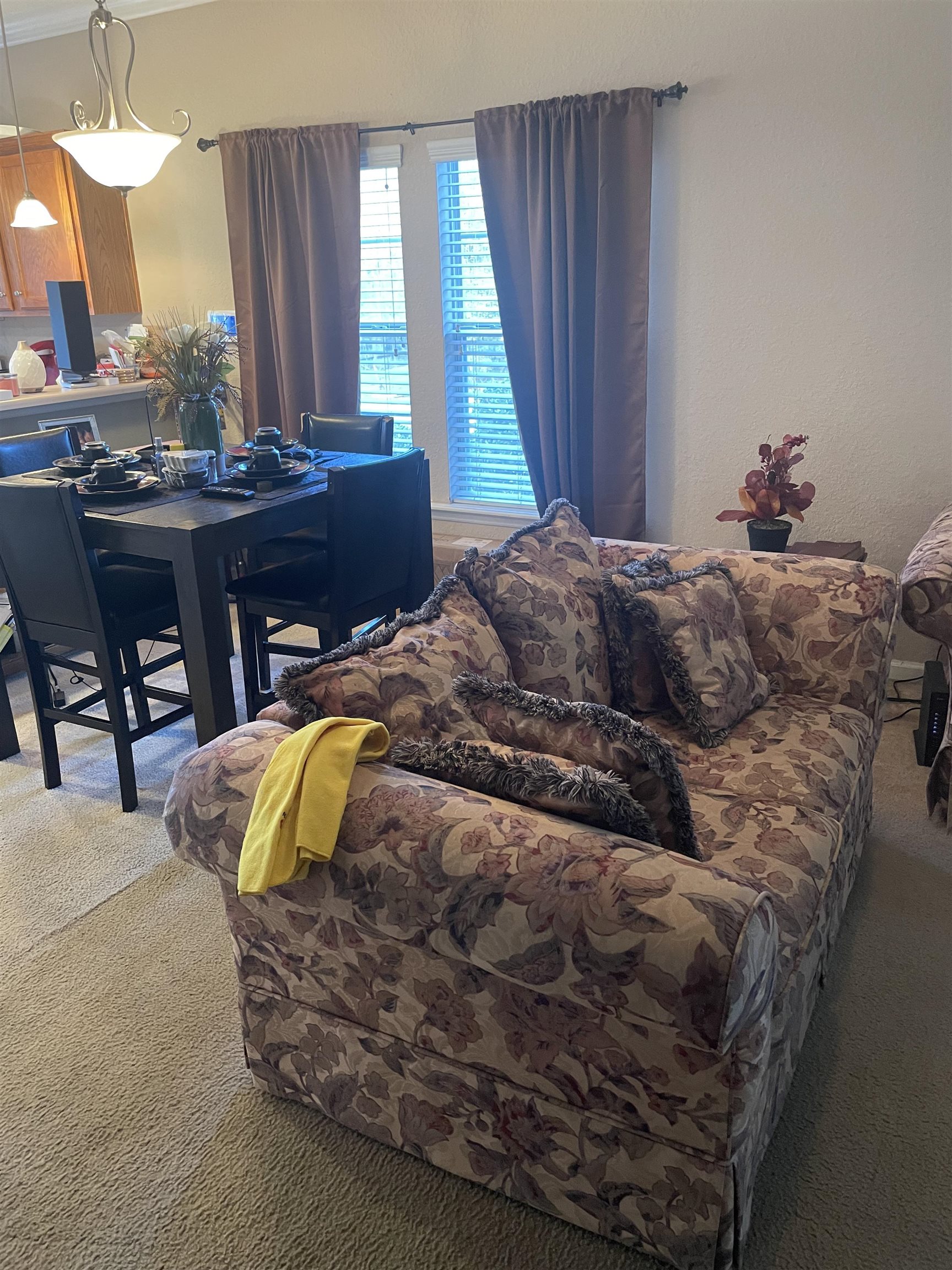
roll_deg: +2.4
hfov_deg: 53.1
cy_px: 635
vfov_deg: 67.3
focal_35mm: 26
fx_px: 953
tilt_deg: -19.5
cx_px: 476
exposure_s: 1/40
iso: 400
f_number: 1.6
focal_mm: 4.2
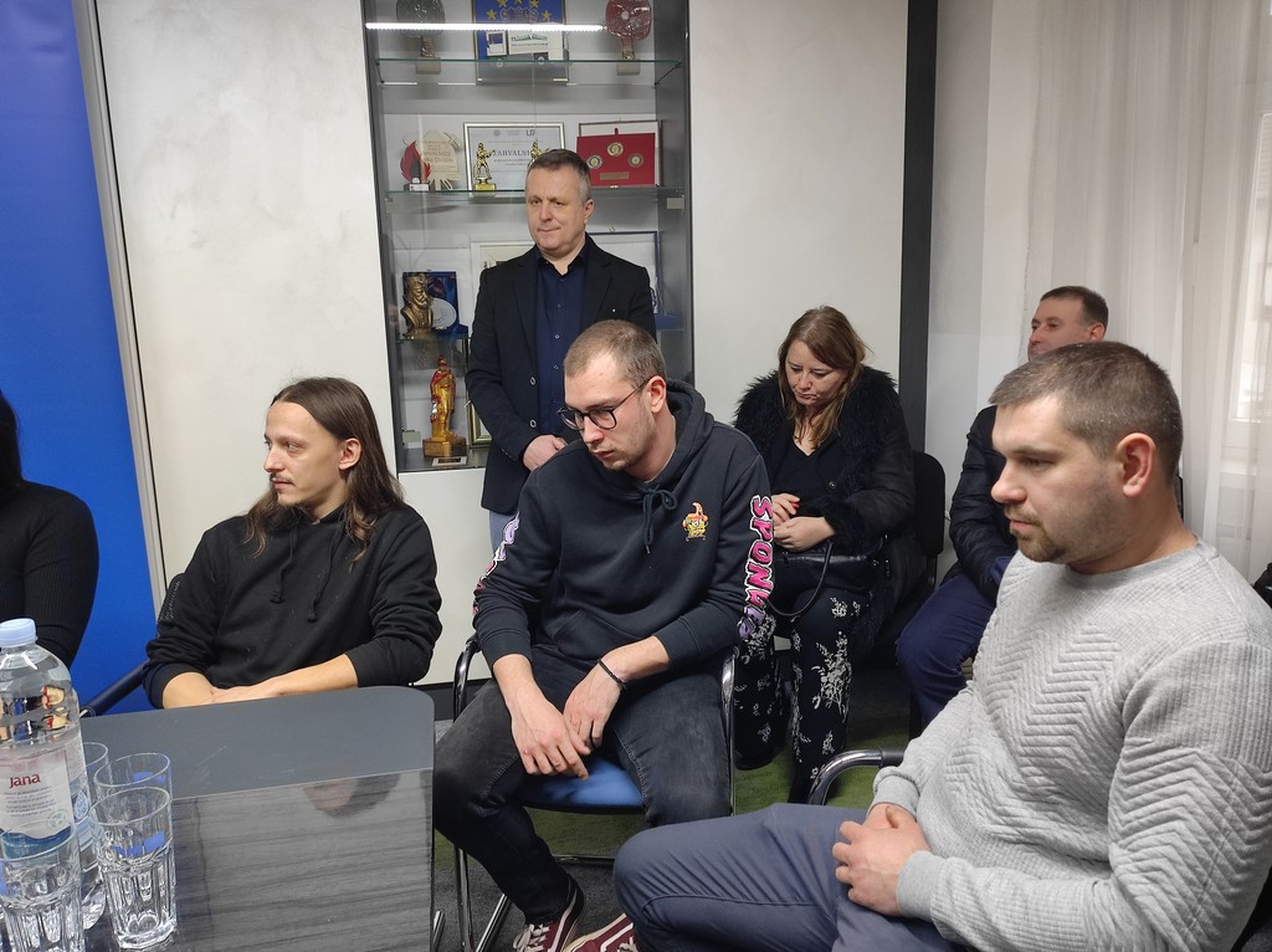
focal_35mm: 25
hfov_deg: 69.4
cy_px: 476
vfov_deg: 54.8
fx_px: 918
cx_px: 636
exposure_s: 1/33
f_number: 1.79
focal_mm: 4.7
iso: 748
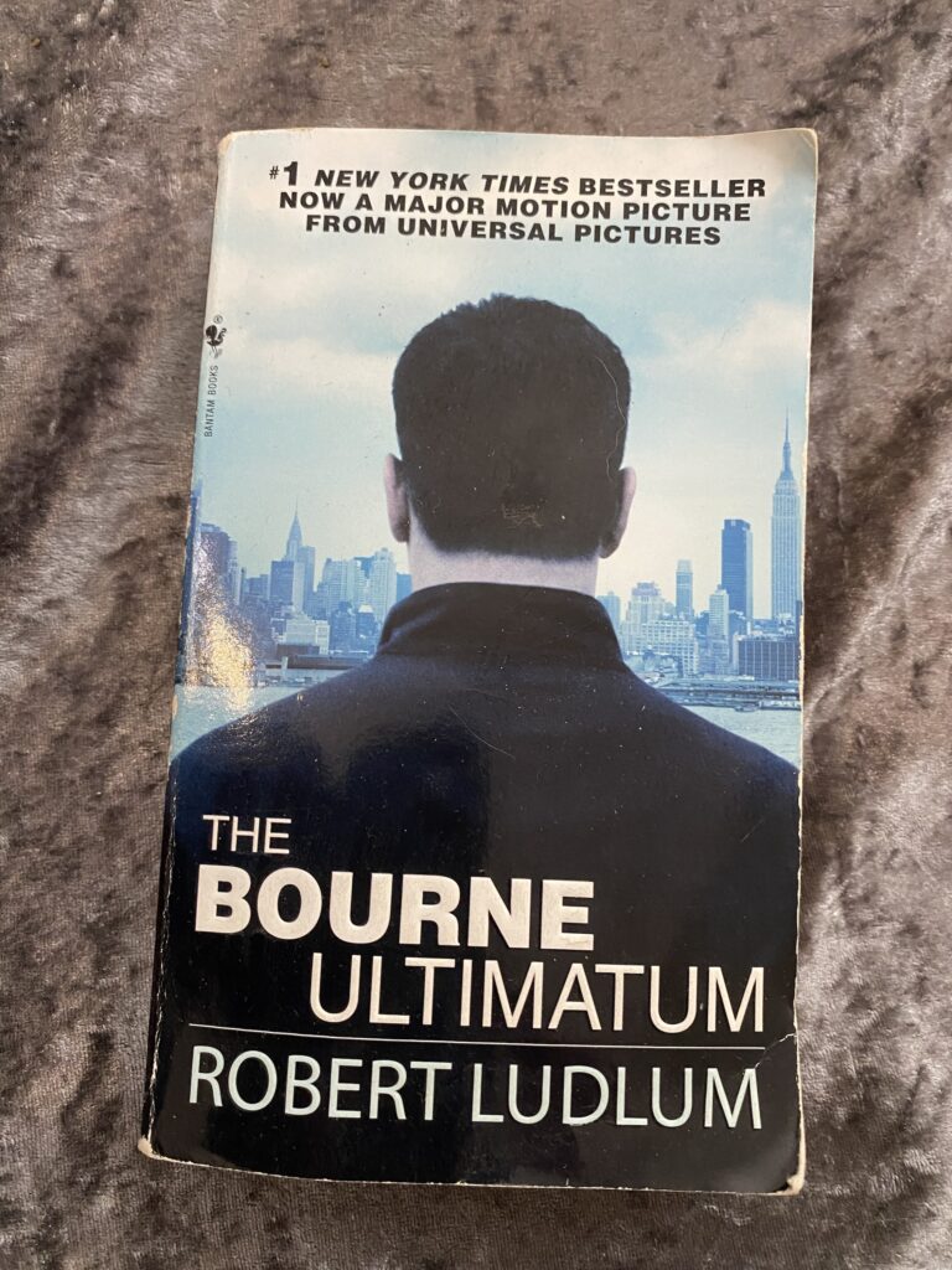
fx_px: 953
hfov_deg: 53.1
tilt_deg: -84.0
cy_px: 635
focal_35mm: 26
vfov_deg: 67.3
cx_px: 476
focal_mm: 4.25
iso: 250
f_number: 1.8
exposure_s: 1/50
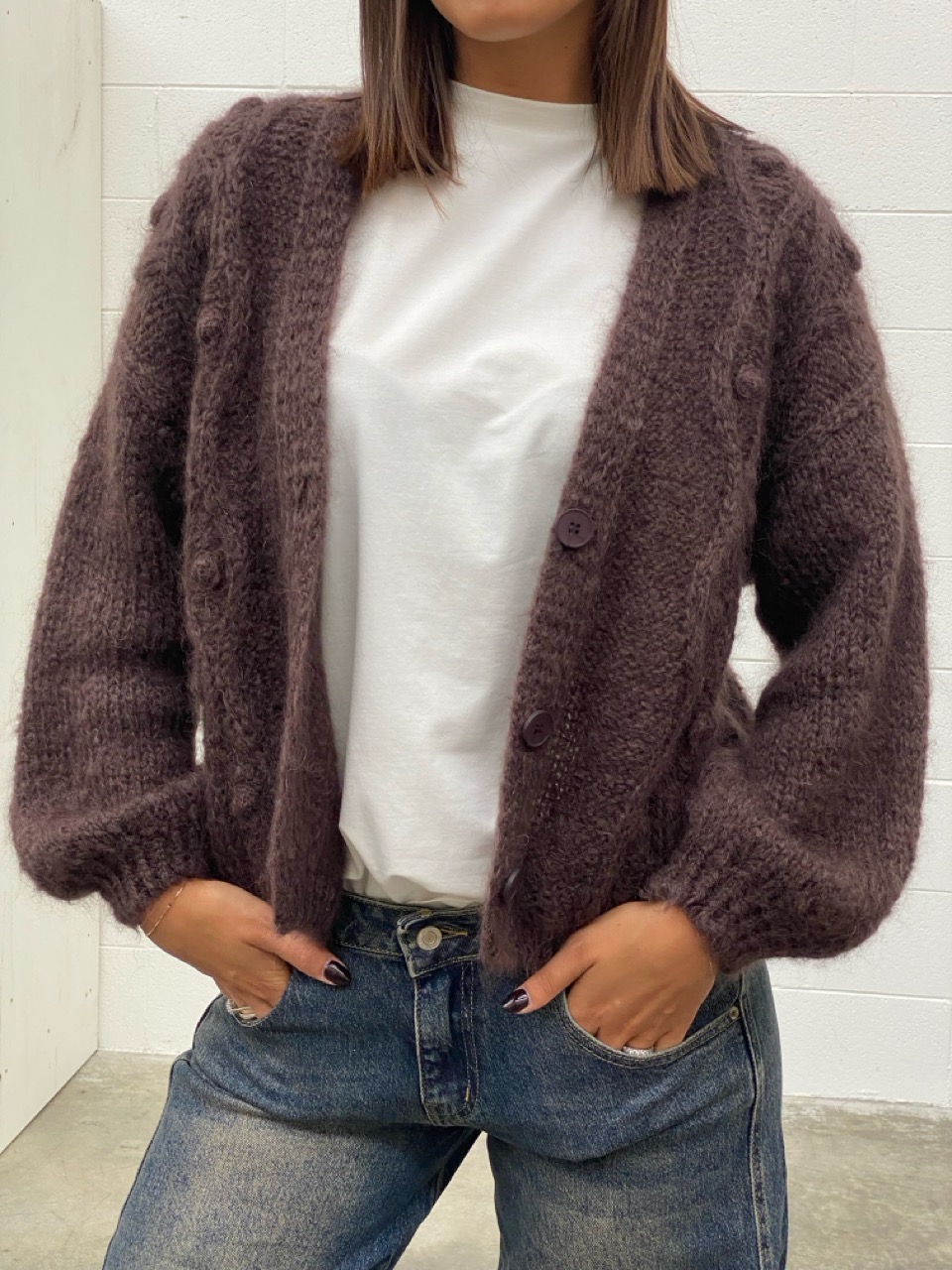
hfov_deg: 28.0
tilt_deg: -6.0
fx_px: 1907
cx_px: 476
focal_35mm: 52
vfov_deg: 36.8
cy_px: 635
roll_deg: -2.1
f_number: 2
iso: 64
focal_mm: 6
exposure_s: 1/121
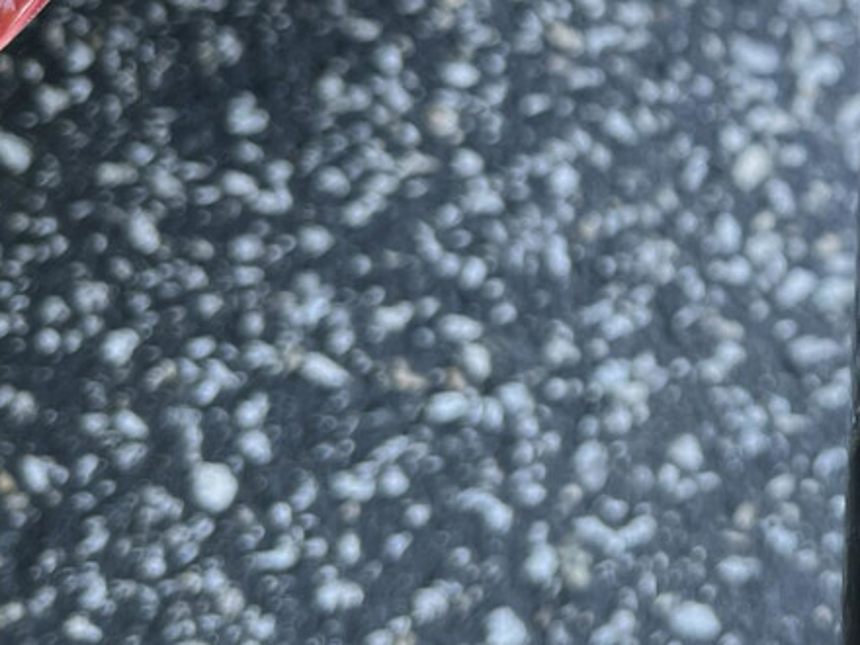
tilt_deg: -64.4
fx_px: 1565
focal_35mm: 63
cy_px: 166
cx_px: 972
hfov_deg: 27.7
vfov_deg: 23.1
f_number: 1.6
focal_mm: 5.1
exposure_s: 1/412
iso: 50
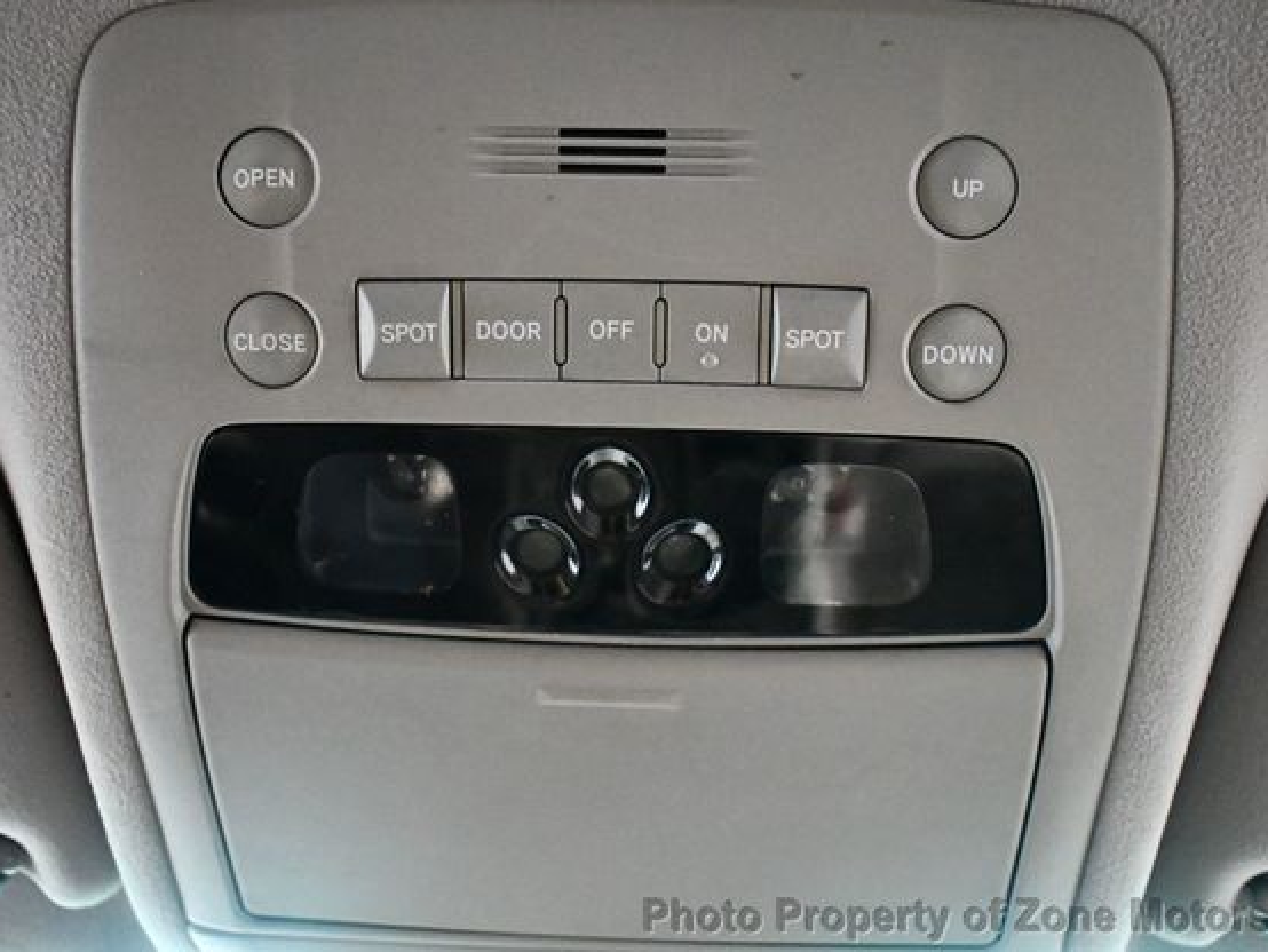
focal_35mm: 40
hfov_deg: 46.8
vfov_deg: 36.0
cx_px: 616
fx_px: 1466
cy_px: 471
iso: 8000
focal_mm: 18
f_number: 3.5
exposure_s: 1/60
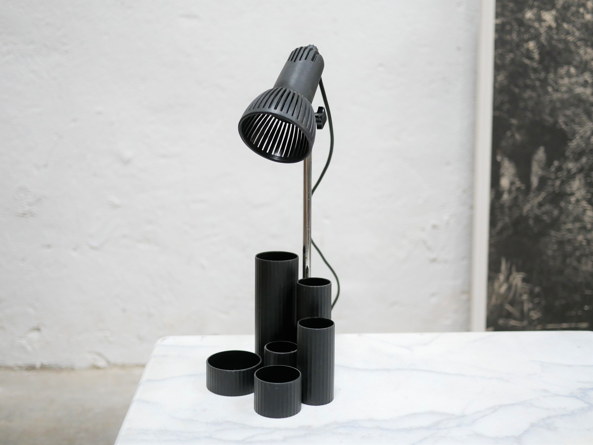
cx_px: 296
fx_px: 686
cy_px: 222
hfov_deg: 46.8
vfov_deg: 36.0
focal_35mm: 40
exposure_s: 1/60
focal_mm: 20
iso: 800
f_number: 1.7
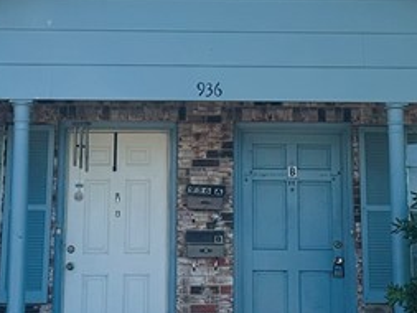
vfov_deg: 15.1
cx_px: 213
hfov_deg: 20.2
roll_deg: -0.3
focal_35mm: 97
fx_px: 1169
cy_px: 18
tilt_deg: +12.7
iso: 80
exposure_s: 1/2967
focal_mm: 6.86
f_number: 1.78
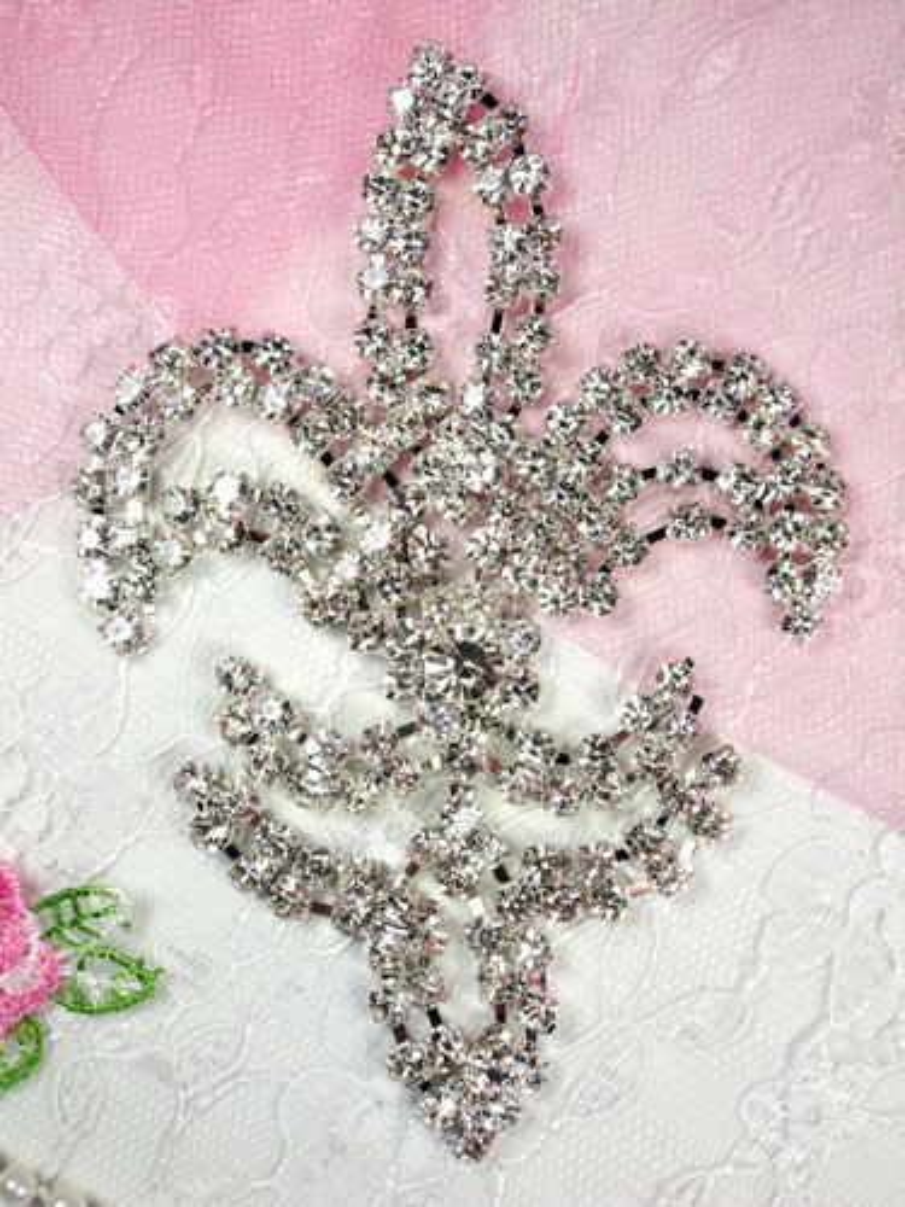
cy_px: 604
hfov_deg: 31.5
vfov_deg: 41.2
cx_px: 452
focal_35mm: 46
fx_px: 1603
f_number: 4.7
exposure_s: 1/350
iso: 80
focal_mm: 8.3
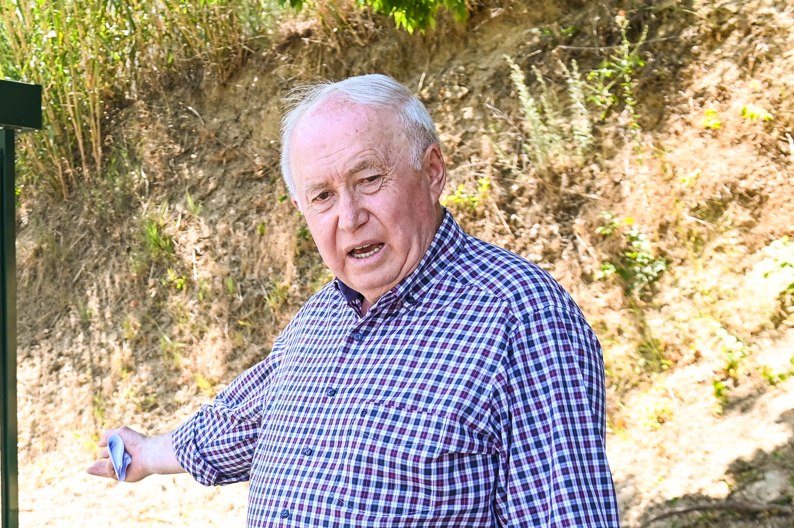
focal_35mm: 61
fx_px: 1344
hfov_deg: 31.4
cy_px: 417
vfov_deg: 22.0
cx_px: 87
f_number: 6.3
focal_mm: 29
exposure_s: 1/640
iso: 1000
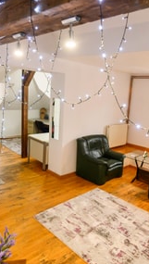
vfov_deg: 67.8
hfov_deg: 40.9
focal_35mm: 28
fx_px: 196
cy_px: 128
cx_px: 103
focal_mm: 14
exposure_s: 1/320
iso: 4000
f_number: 2.8
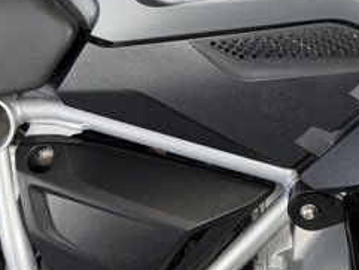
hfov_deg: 18.2
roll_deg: -1.5
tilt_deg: -32.6
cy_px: 75
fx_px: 1058
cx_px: 435
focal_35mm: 102
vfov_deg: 14.5
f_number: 1.78
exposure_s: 1/22
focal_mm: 6.76
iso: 64
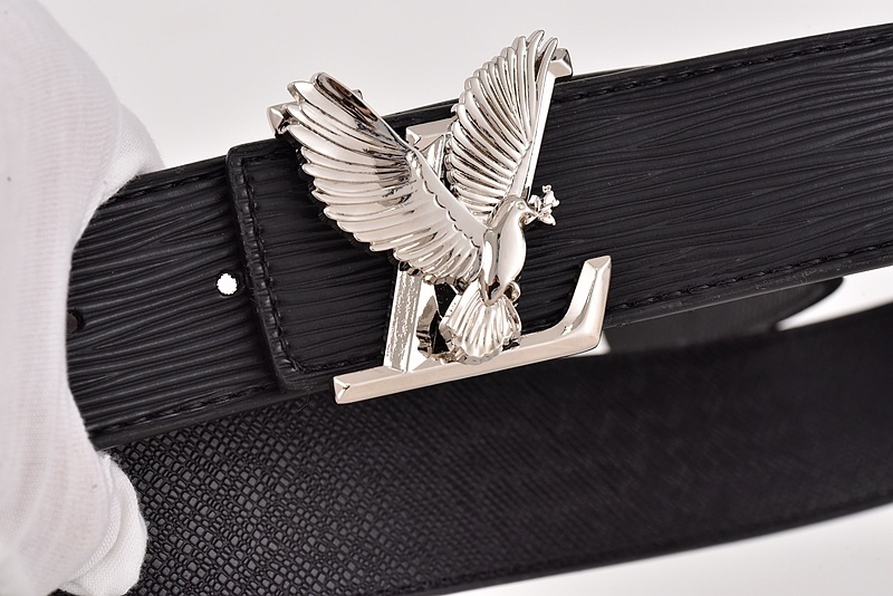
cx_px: 446
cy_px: 298
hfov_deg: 19.4
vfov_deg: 13.1
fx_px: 2605
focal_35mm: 105
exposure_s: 1/125
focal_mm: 105
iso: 1100
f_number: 16
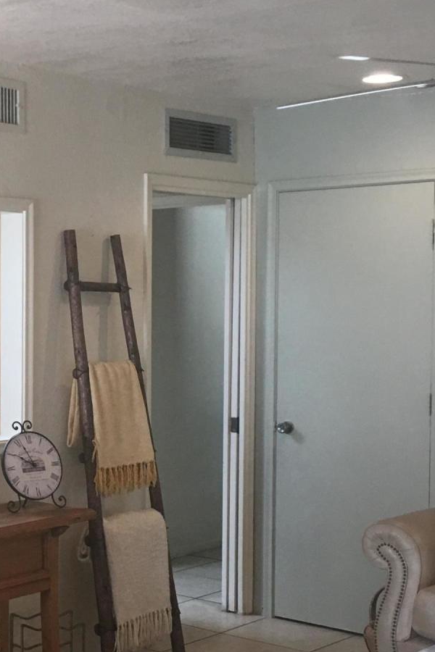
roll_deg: +0.1
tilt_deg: -2.9
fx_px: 1214
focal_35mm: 67
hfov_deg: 19.7
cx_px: 7
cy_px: 370
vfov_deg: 30.0
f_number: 2.2
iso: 40
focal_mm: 4.15
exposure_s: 1/30
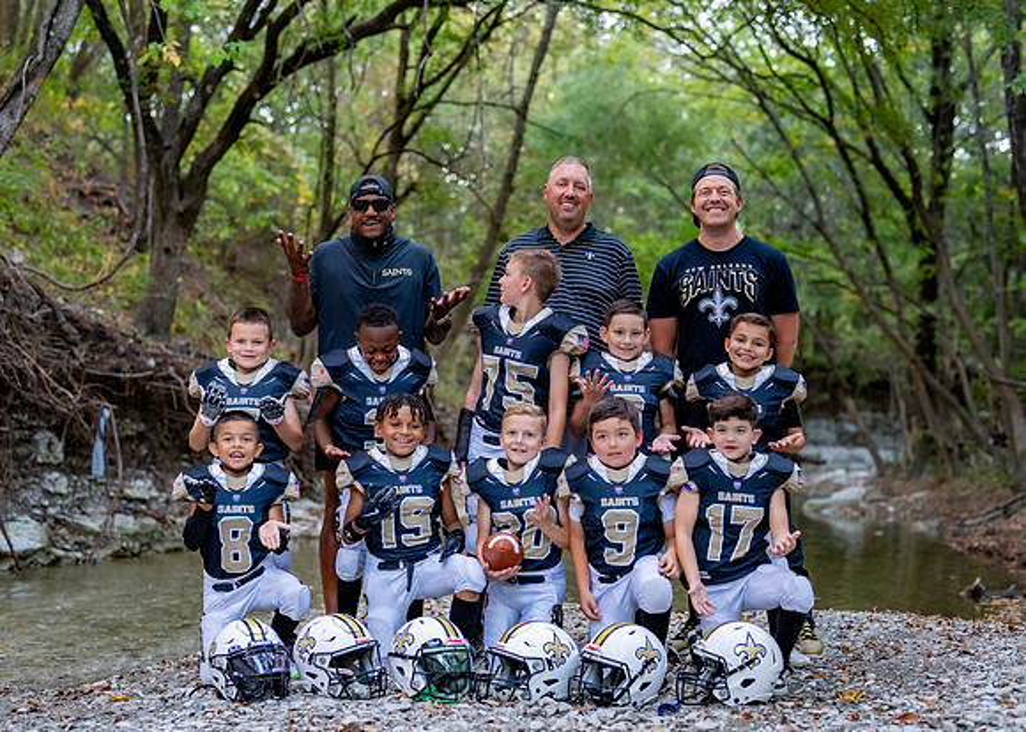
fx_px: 1644
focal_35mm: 56
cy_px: 387
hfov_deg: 34.7
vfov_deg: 25.1
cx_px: 510
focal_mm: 50
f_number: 2
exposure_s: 1/500
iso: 1600
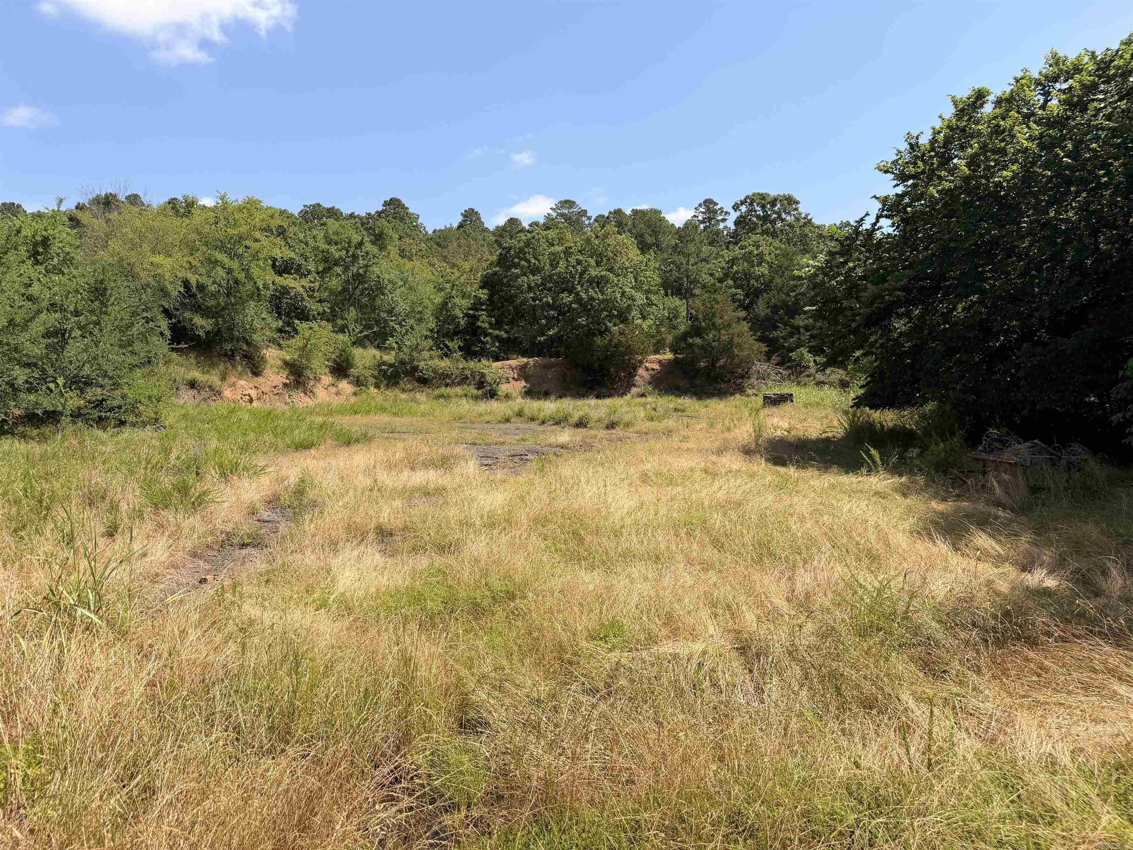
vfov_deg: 56.8
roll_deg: -0.2
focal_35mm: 24
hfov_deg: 71.6
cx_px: 566
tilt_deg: +0.4
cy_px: 425
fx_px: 786
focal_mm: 6.76
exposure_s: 1/3584
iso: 80
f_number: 1.78
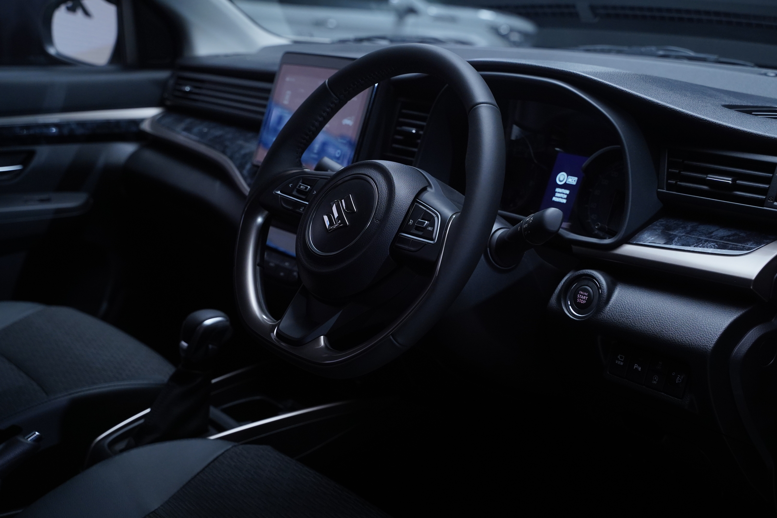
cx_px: 388
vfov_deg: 28.6
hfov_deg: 41.9
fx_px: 1014
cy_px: 259
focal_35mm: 47
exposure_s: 1/200
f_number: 4.5
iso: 1600
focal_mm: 47
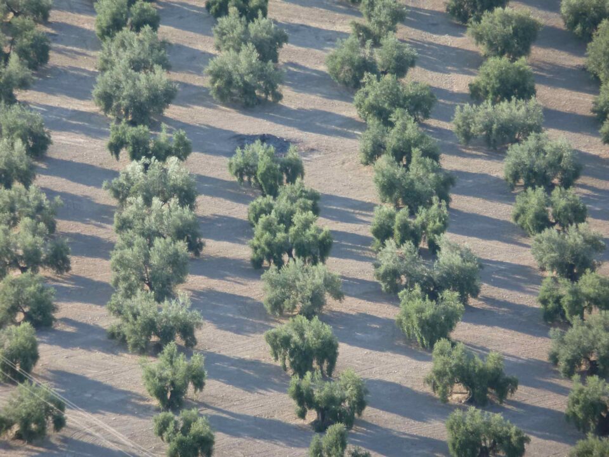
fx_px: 6984
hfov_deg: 5.0
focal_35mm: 397
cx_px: 304
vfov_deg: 3.7
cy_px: 228
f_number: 5.9
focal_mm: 68.8
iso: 160
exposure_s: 1/125
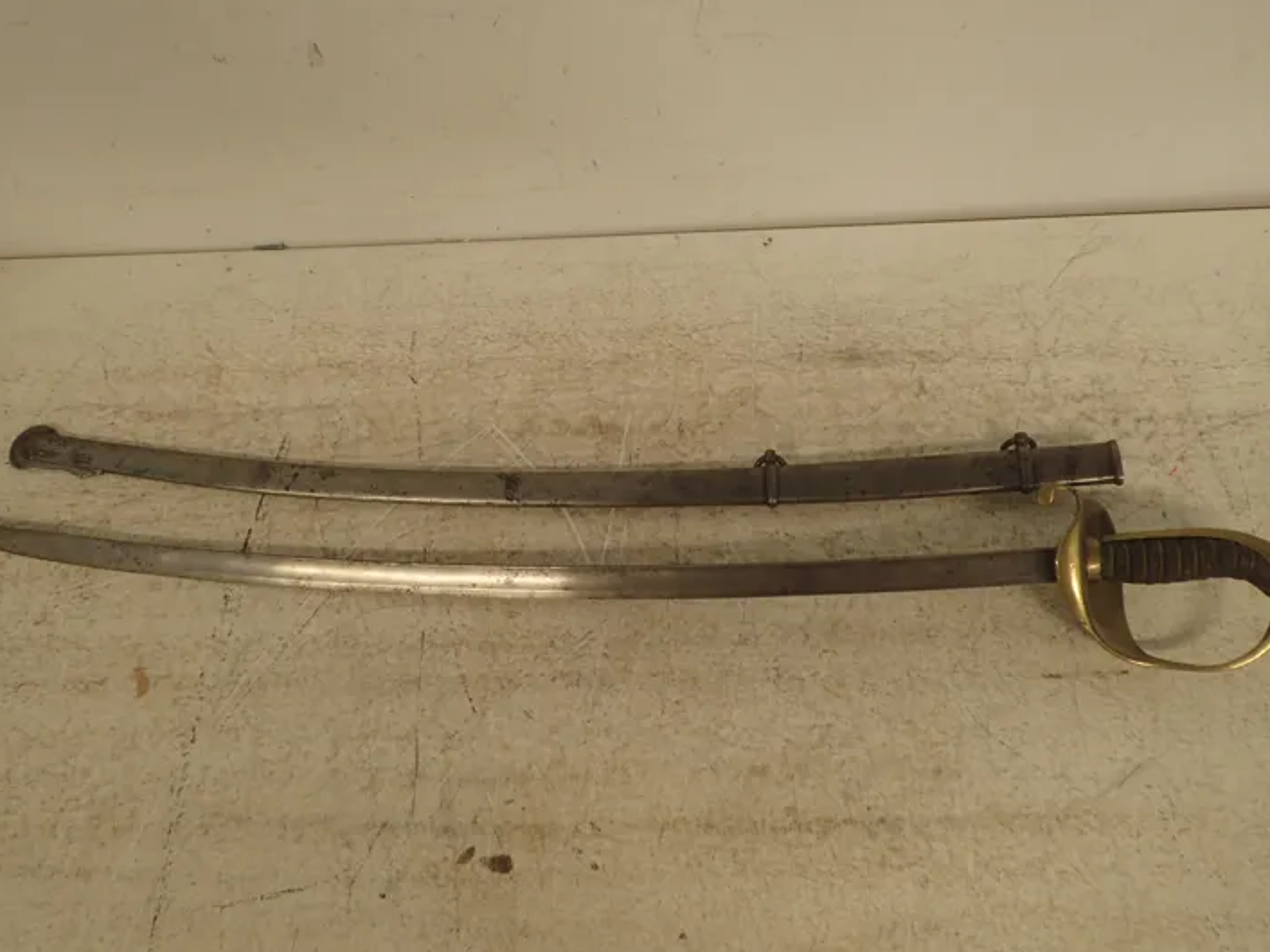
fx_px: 1247
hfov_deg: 54.0
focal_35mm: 34
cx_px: 630
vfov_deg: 41.8
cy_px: 475
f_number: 2.3
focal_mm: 5.5
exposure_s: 1/30
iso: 200
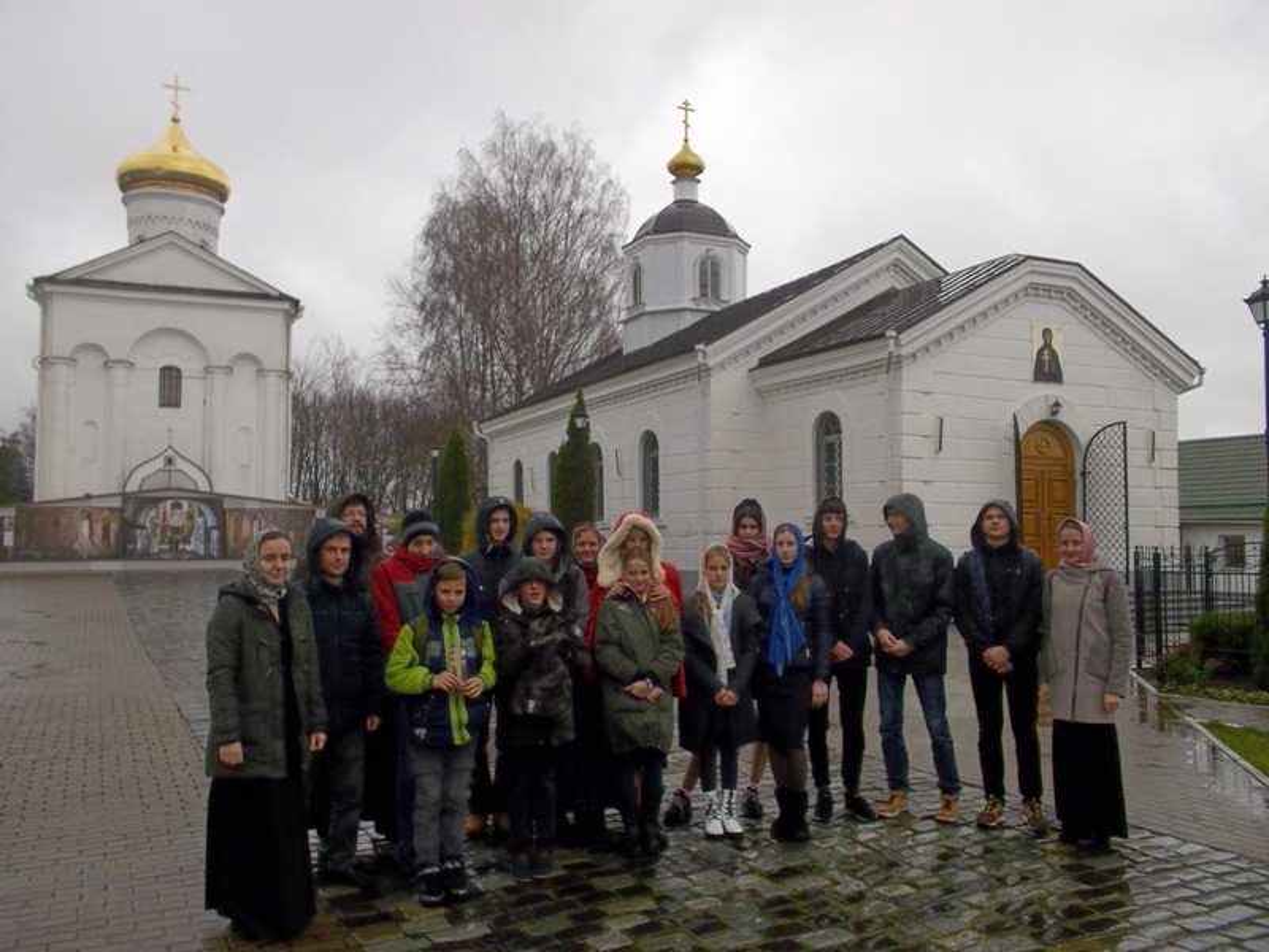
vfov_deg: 48.2
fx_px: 1063
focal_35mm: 29
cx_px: 634
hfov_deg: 61.7
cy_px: 476
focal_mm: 4.1
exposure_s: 1/80
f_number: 3.3
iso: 80
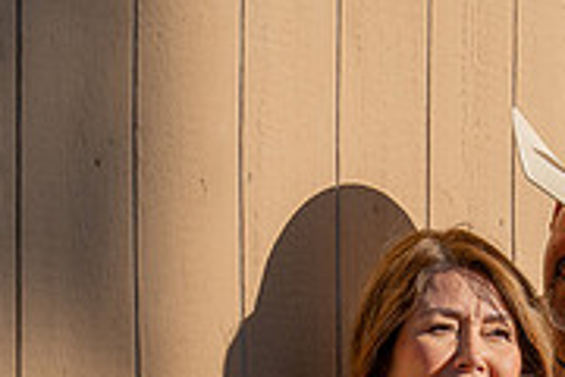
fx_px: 3798
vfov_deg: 5.6
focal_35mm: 242
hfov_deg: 8.5
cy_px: 511
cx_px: 383
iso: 200
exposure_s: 1/400
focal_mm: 70
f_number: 10
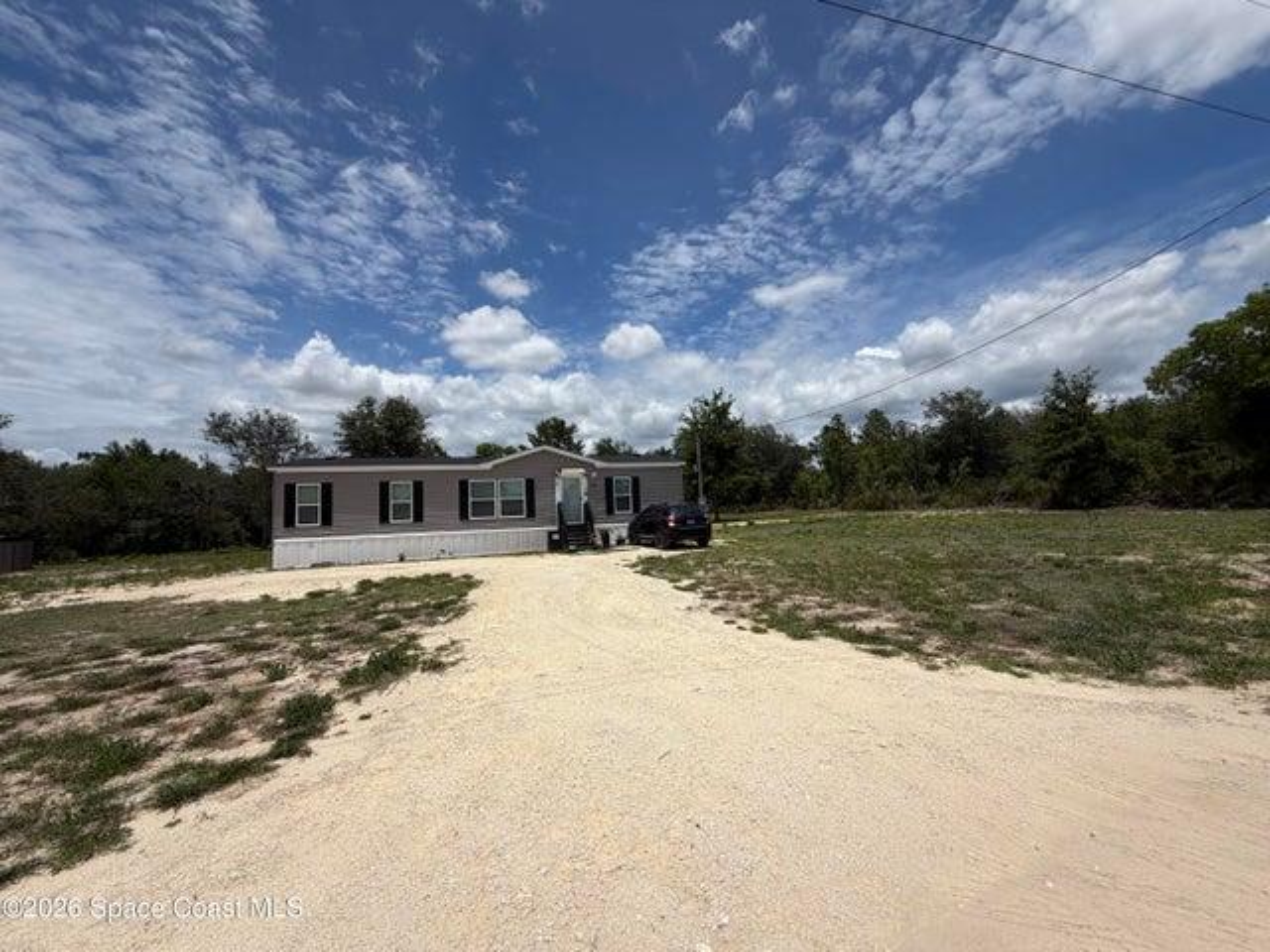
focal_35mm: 14
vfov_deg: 85.7
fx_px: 514
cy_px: 476
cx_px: 635
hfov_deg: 102.1
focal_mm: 2.22
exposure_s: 1/2410
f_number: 2.2
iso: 20
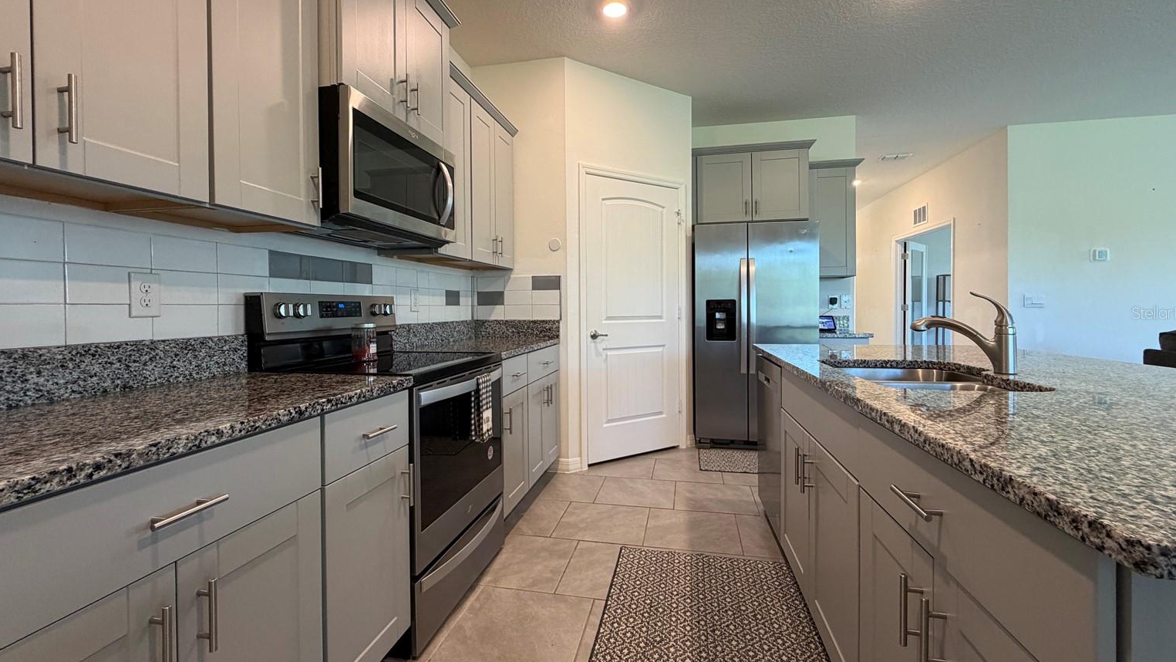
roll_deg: +0.7
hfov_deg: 99.4
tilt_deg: -0.8
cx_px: 588
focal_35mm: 16
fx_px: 499
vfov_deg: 67.0
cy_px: 312
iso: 200
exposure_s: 1/60
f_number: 2.2
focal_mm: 2.22
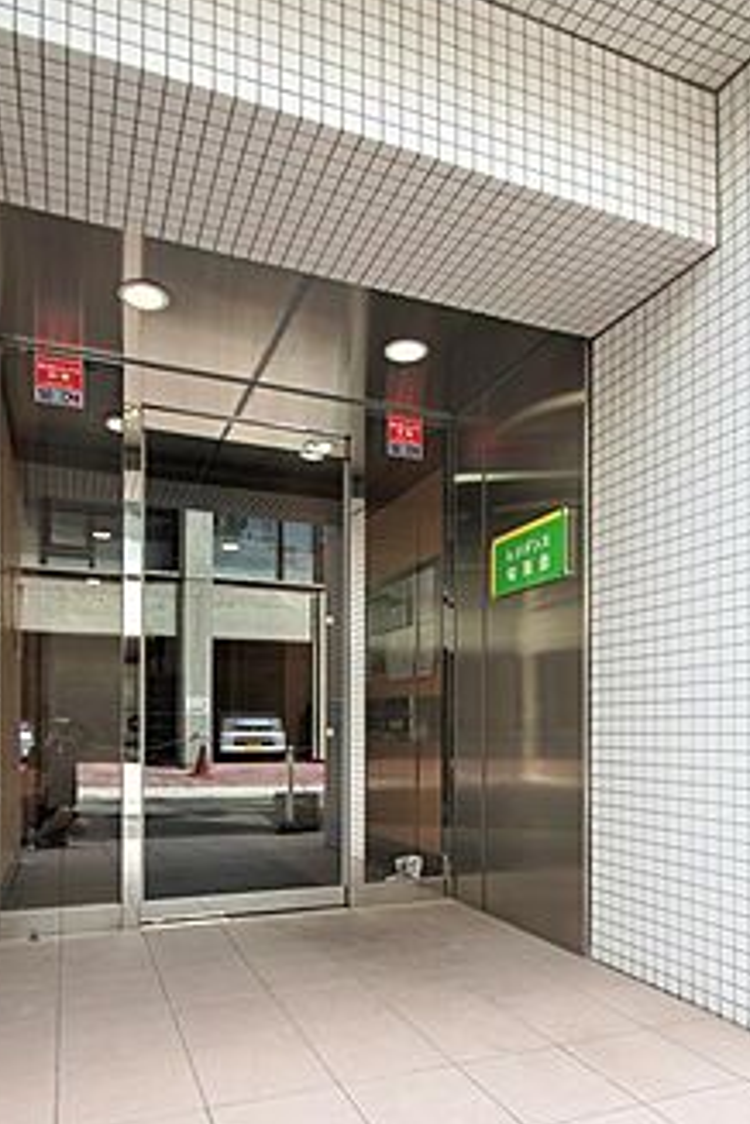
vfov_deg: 76.9
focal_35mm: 22
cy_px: 718
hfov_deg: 57.1
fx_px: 687
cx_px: 329
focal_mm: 10
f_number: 5.6
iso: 100
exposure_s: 1/60
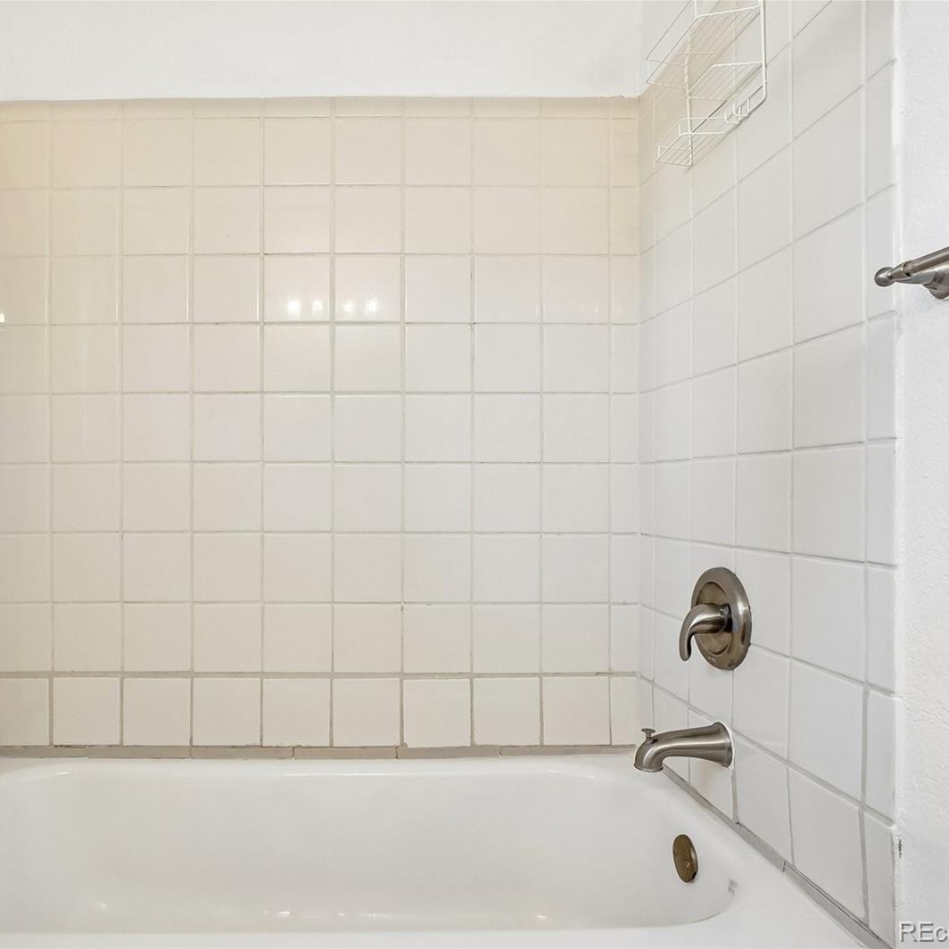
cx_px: 329
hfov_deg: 65.8
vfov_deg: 67.3
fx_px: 713
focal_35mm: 23
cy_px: 474
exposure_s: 1/30
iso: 320
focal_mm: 12
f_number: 8
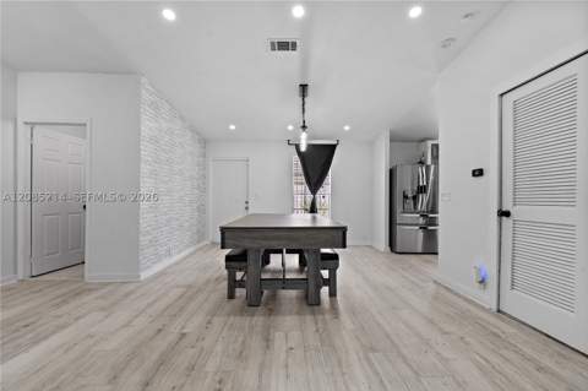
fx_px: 228
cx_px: 294
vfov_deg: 81.1
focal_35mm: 14
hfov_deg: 104.3
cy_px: 196
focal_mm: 14
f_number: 8
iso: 100
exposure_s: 1/6
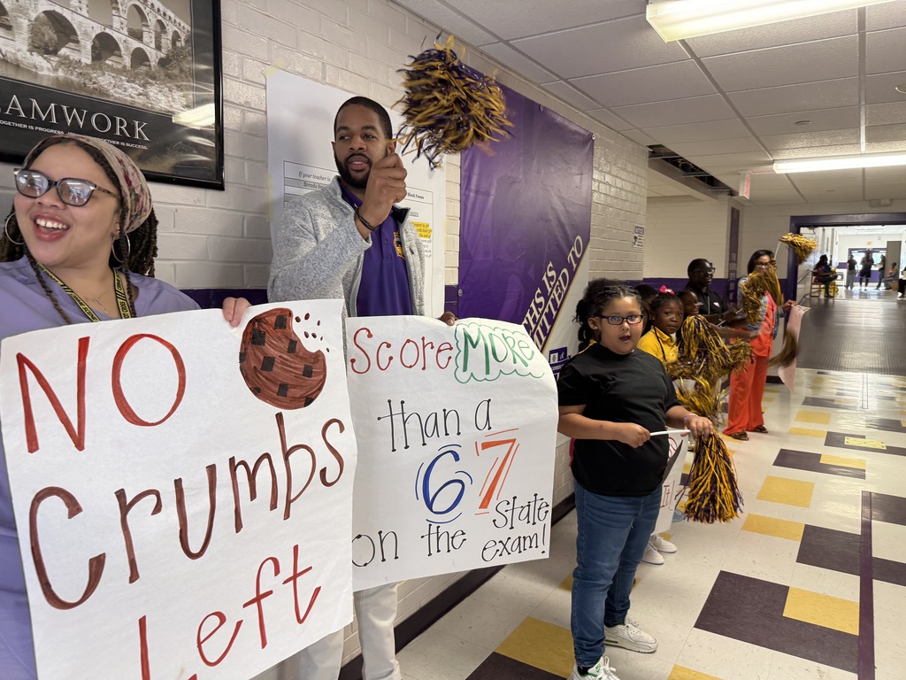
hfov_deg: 71.6
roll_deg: -0.1
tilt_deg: -4.9
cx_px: 453
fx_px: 628
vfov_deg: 56.8
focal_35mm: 24
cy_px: 340
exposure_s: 1/60
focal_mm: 6.76
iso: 160
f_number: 1.78
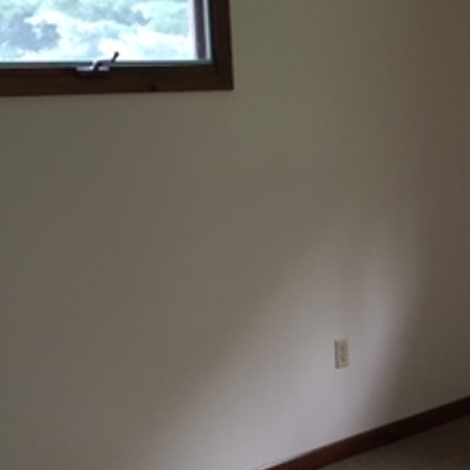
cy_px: 266
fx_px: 1152
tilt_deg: -8.0
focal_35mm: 75
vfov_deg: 23.0
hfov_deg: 22.8
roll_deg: +1.1
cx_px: 373
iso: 40
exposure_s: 1/30
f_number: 2.2
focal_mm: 4.15
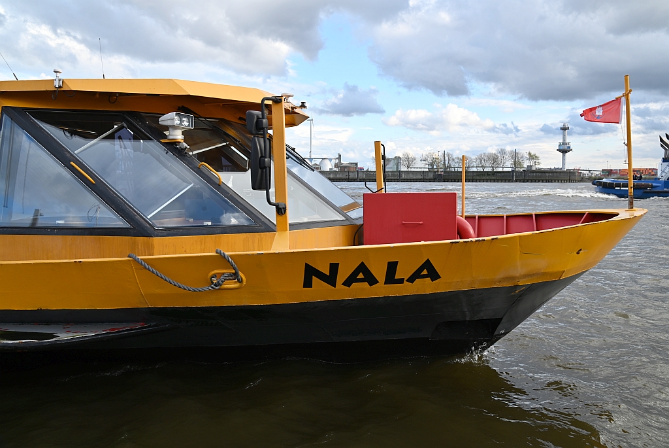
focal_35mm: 27
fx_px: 502
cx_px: 334
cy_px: 224
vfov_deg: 48.0
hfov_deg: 67.3
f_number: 5.6
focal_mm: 27
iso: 160
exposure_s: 1/250
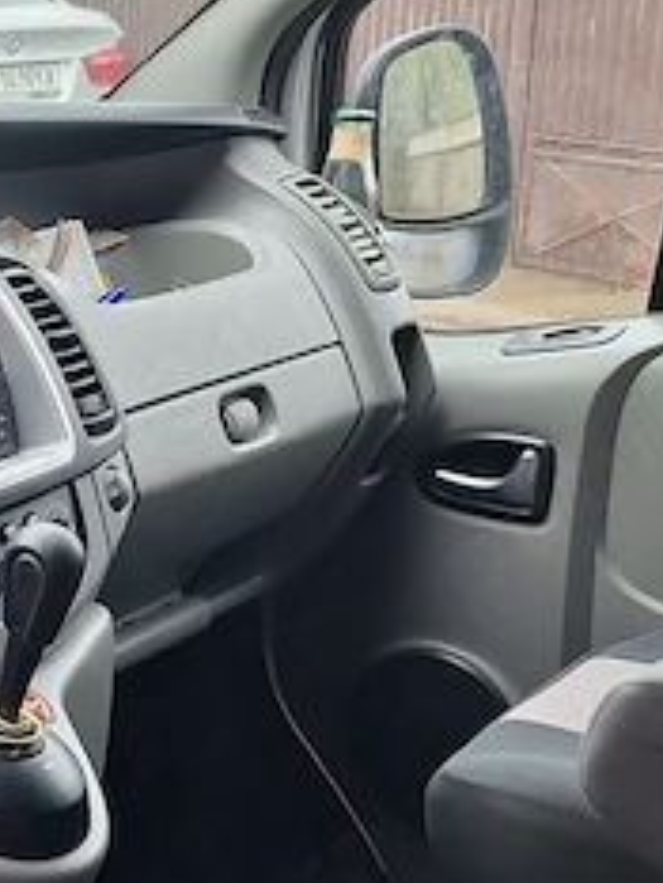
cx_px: -117
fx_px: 2016
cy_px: 546
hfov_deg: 17.8
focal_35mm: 79
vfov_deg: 24.6
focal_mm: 5.54
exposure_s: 1/100
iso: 50
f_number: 1.8
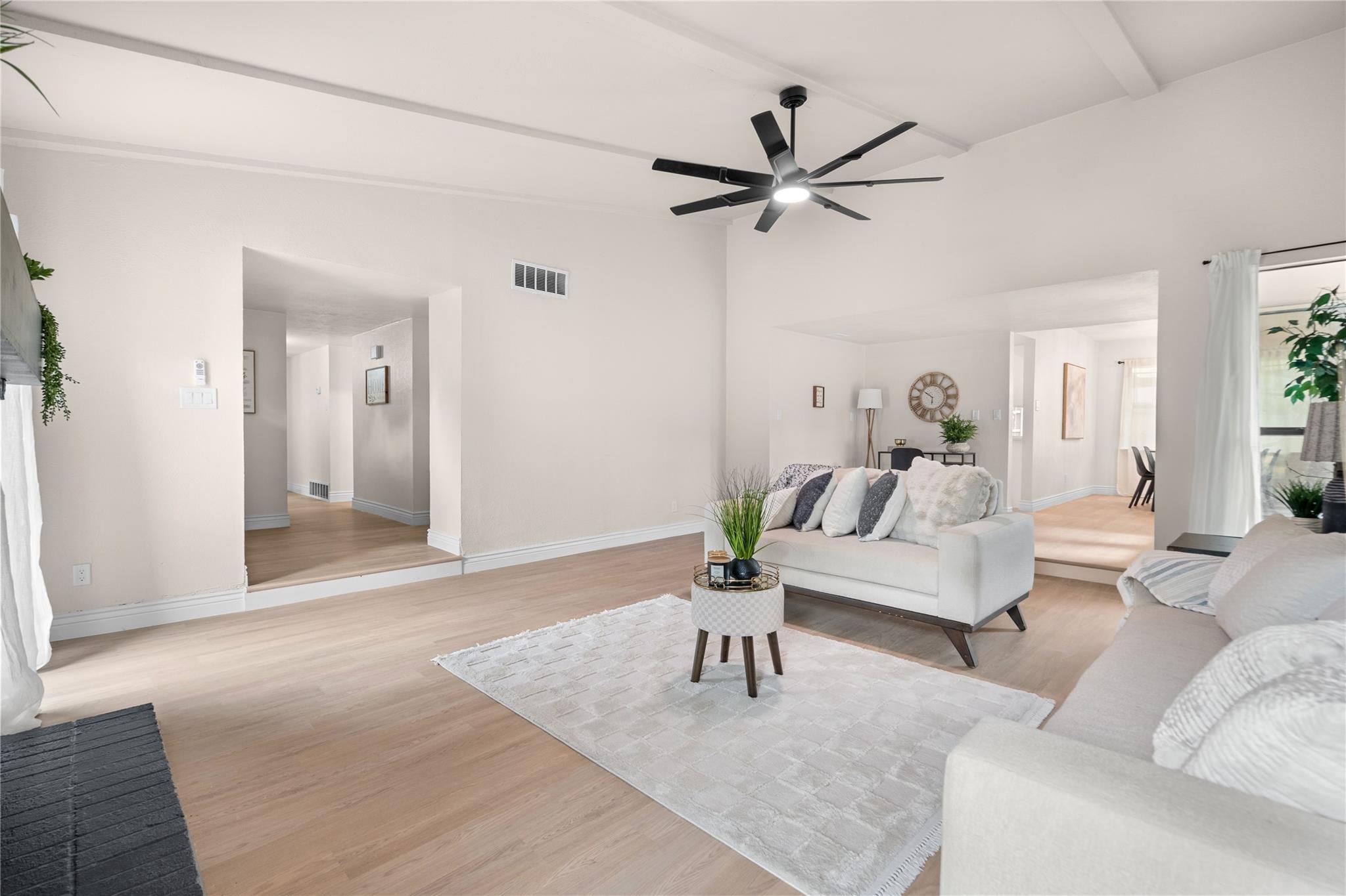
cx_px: 673
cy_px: 448
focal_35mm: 16
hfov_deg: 96.7
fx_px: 598
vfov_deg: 73.7
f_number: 7.1
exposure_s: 1/3
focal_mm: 16
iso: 800
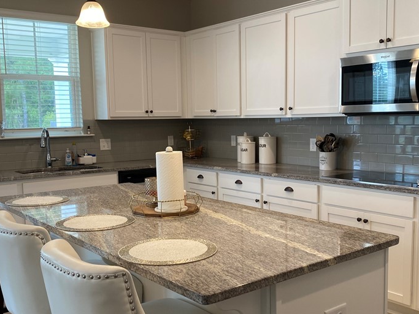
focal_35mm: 39
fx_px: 472
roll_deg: +0.7
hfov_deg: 47.9
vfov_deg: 36.8
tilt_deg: -6.7
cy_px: 177
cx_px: 212
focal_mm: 4.25
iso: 80
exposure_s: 1/60
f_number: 1.8
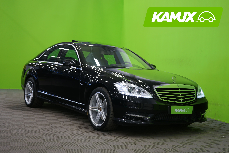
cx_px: 114
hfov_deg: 37.5
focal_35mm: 53
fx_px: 337
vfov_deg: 25.5
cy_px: 76
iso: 400
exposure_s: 1/10
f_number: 5
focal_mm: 53
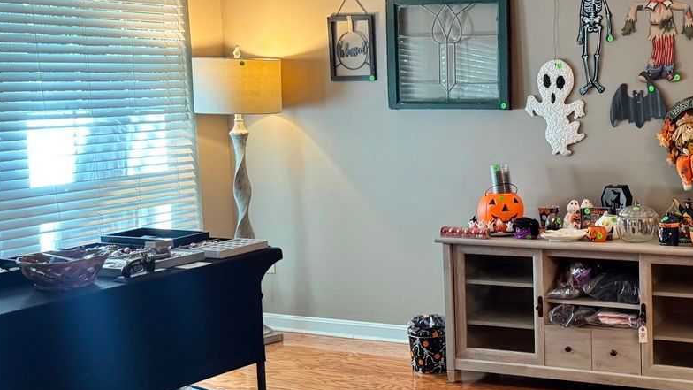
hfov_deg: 38.4
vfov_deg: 23.9
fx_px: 919
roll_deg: +1.6
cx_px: 628
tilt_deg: -6.0
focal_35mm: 50
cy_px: 170
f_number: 1.78
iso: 400
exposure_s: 1/60
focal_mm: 6.76
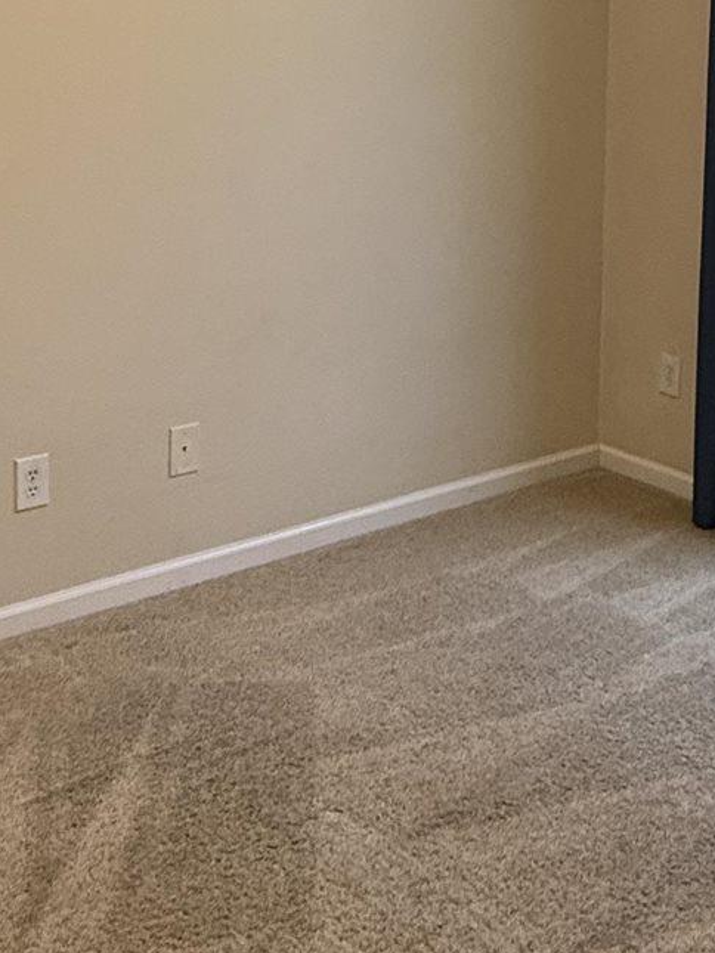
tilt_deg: -5.0
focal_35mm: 50
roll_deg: -0.1
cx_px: 400
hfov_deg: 29.1
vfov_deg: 36.3
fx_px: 1377
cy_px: 130
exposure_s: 1/120
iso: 200
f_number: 2.2
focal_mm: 2.22
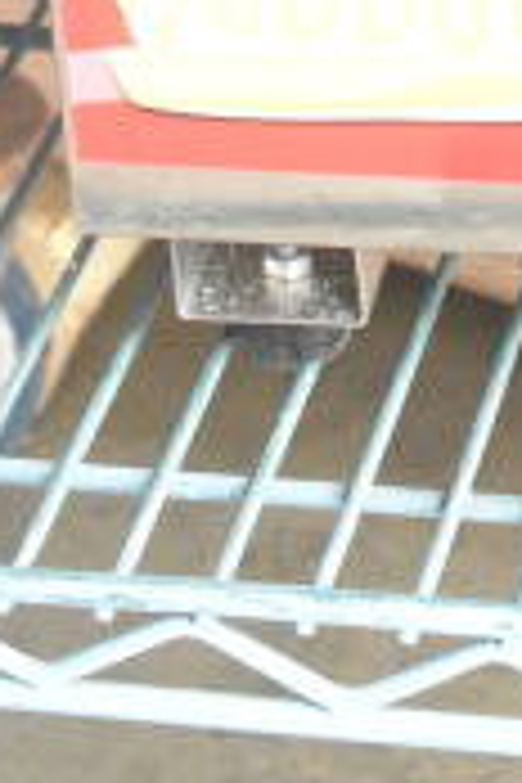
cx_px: 842
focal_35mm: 173
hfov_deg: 7.8
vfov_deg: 10.6
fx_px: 3762
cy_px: -940
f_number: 5
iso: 1600
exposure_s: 1/100
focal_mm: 22
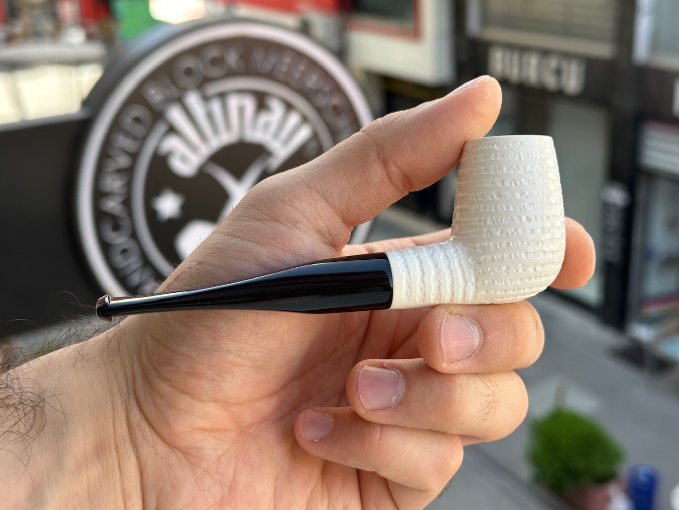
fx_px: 942
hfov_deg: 39.7
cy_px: 255
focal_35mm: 48
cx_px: 340
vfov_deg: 30.3
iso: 64
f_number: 1.78
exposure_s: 1/431
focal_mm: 6.86
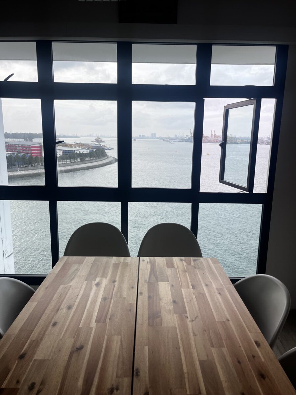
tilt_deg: -10.8
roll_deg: -1.4
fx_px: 296
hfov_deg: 53.1
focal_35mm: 26
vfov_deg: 67.3
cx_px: 148
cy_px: 198
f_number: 1.6
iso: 50
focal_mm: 5.1
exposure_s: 1/449
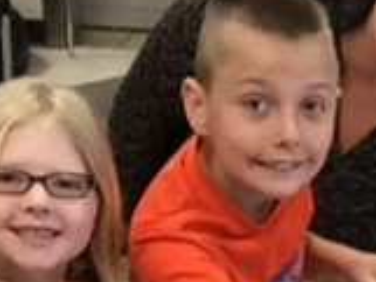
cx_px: 334
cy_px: 549
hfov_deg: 13.6
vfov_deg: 9.7
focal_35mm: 144
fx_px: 1565
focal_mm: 2.65
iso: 100
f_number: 2.2
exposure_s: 1/30
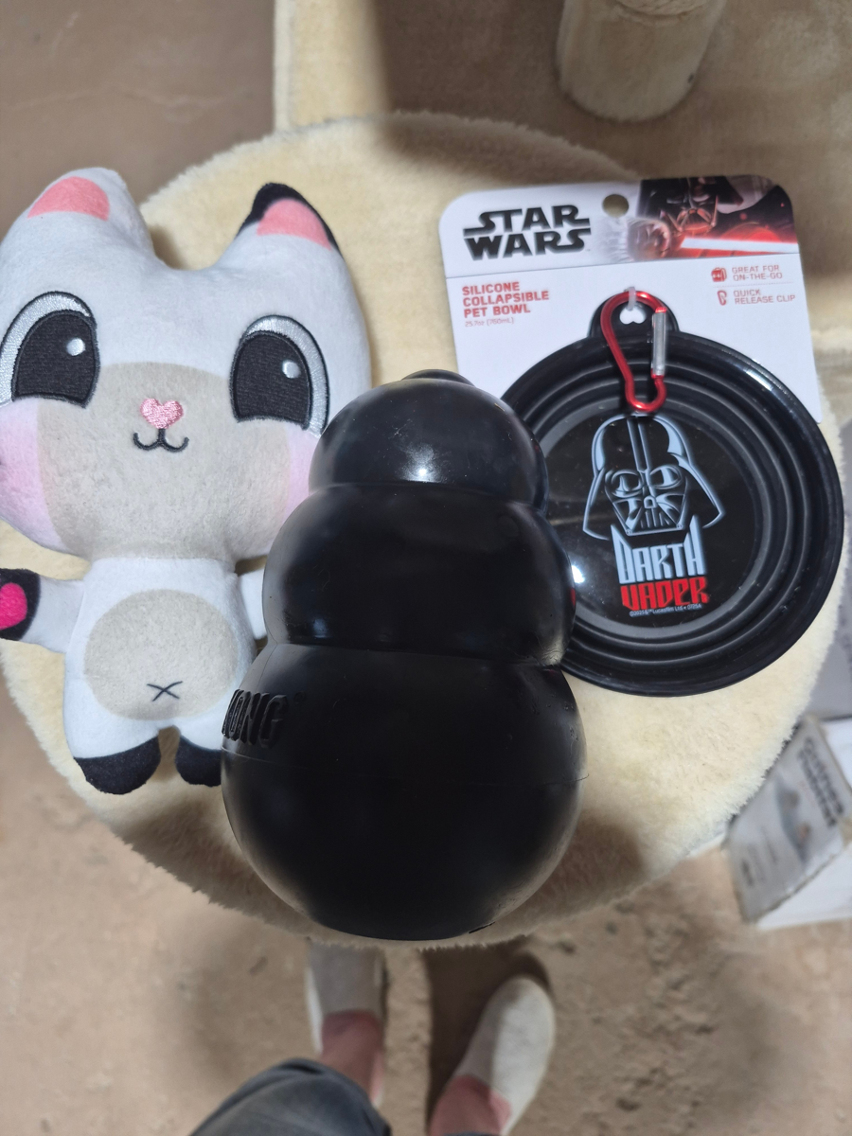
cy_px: 568
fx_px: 755
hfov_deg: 58.9
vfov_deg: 73.9
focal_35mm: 23
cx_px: 426
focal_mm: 5.4
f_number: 1.8
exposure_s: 1/120
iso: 160
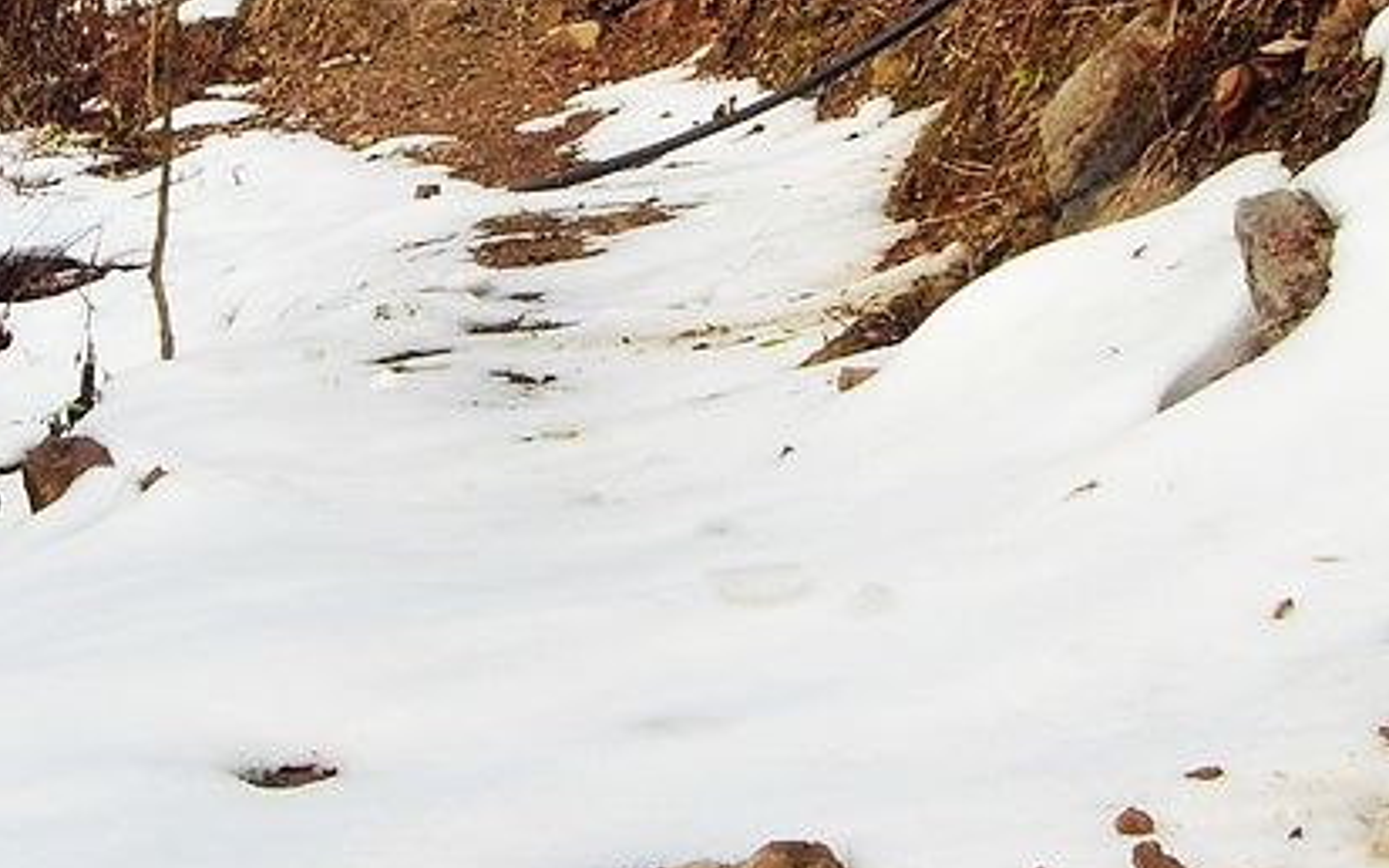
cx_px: 276
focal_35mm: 100
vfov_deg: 12.9
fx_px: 3785
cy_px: -13
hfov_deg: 20.6
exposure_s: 1/250
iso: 80
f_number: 6.2
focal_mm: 6.6
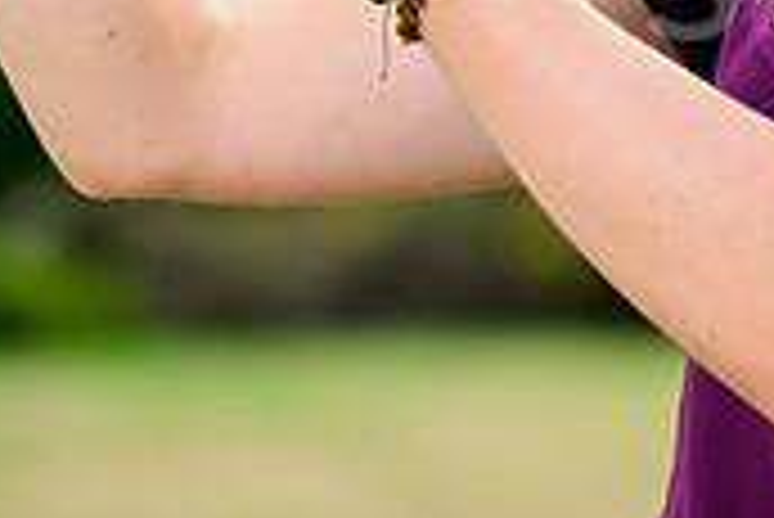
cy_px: -286
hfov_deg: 4.1
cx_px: 693
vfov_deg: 2.7
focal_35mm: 505
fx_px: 10866
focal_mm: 150
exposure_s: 1/200
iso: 160
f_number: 4
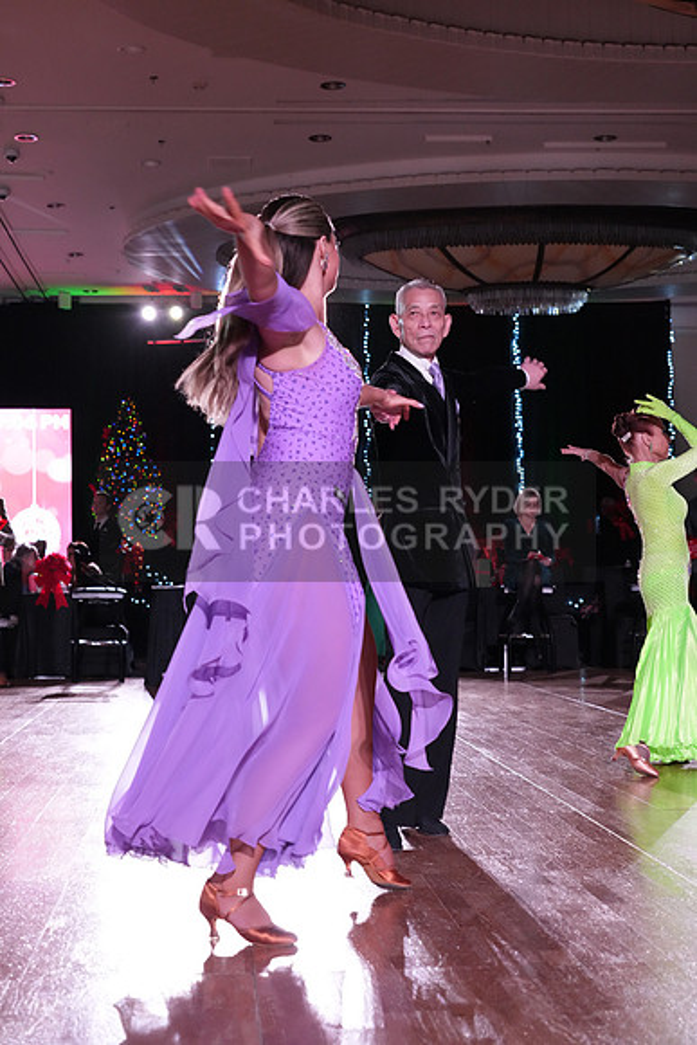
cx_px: 348
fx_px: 1625
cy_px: 522
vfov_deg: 35.6
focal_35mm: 56
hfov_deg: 24.2
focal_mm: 56
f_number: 5.6
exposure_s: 1/320
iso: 5000
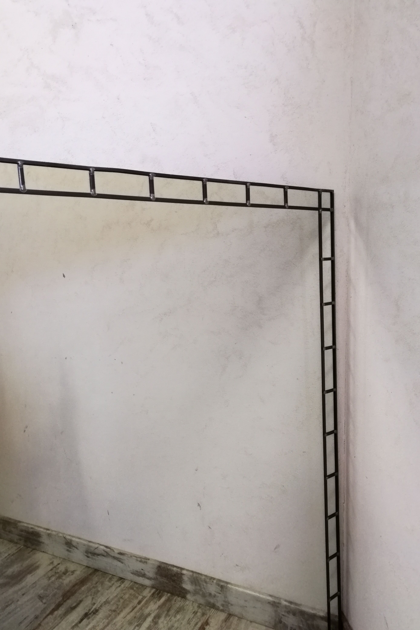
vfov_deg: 71.5
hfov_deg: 51.3
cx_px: 202
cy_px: 315
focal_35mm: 25
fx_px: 438
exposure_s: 1/50
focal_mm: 2.38
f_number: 2.2
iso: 80
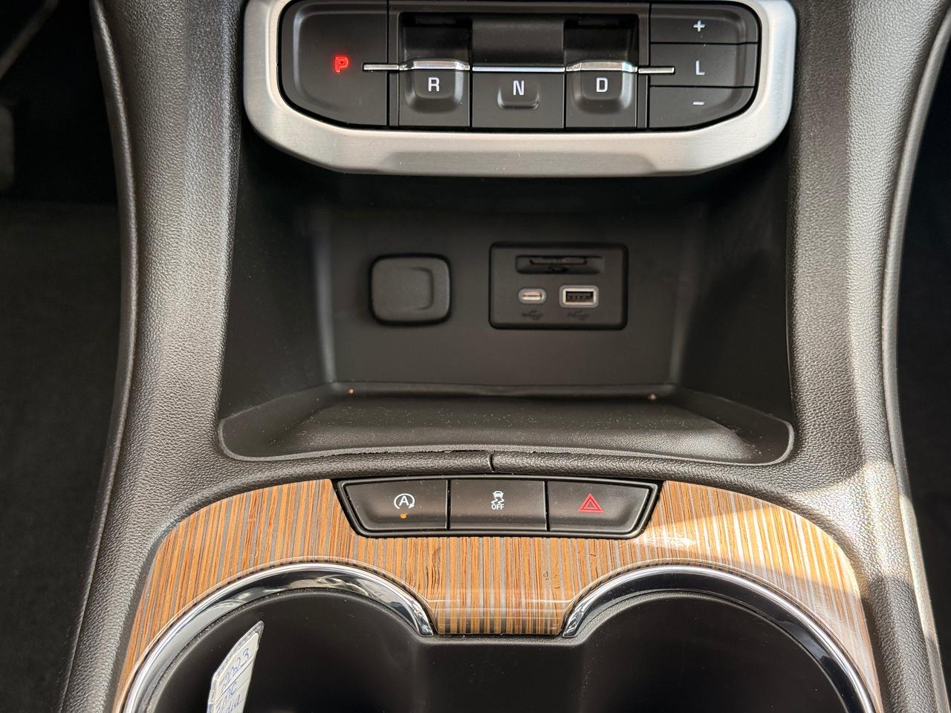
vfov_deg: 30.3
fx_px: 1319
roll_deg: -2.2
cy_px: 356
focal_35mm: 48
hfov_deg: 39.7
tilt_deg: -44.6
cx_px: 476
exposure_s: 1/117
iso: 160
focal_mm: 6.76
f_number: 1.78
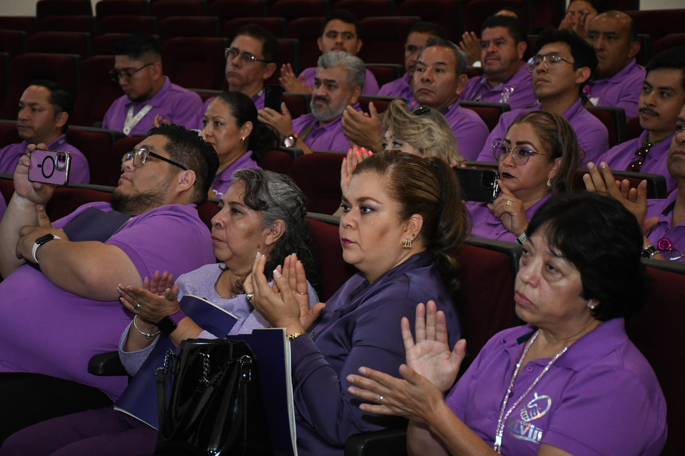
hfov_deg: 24.2
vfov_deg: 16.3
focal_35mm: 84
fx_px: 1598
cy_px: 228
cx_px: 342
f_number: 5.6
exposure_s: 1/125
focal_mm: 56
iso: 4000
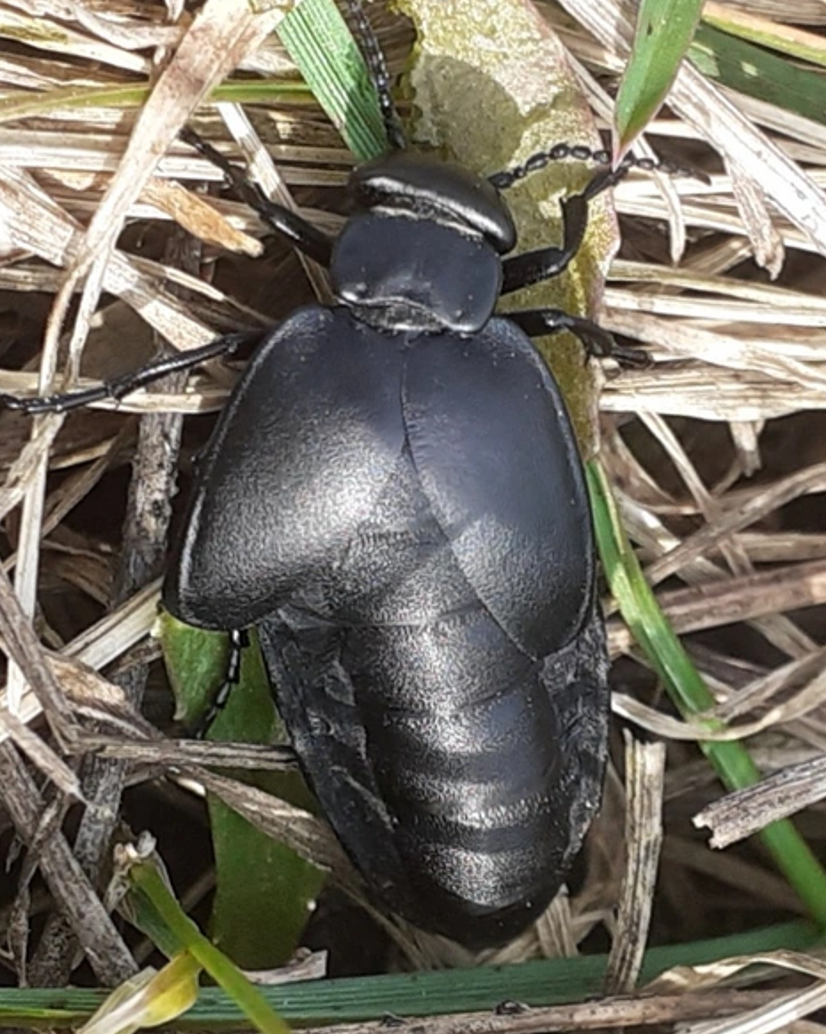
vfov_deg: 60.4
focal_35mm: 29
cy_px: 478
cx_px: 405
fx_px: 887
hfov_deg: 49.9
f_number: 1.9
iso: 40
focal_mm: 3.6
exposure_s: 1/526
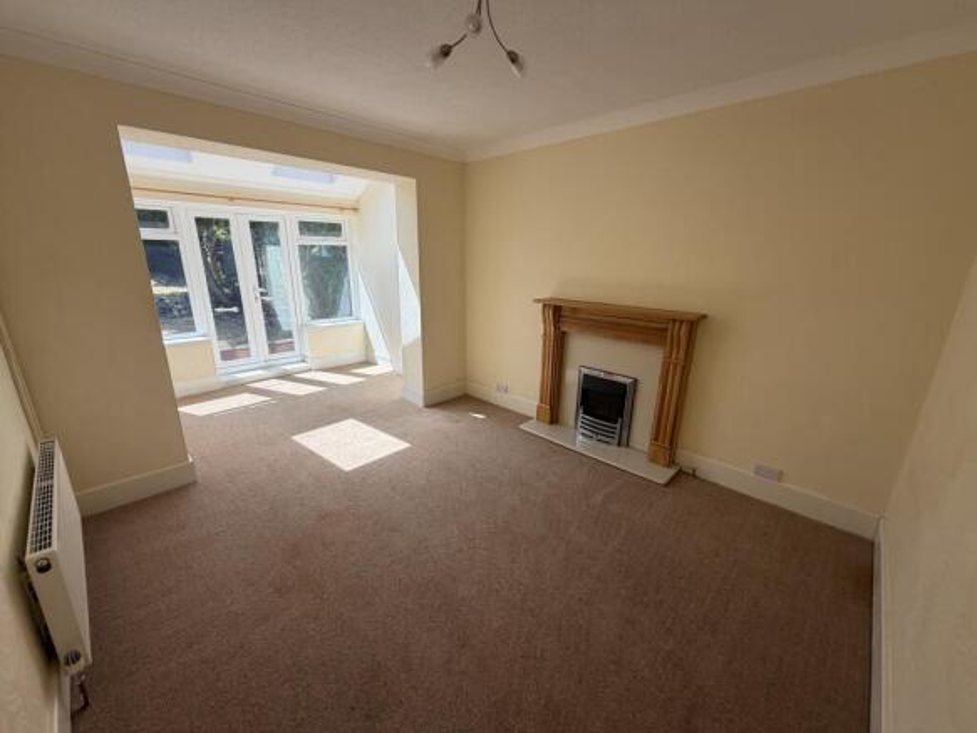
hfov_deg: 102.1
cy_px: 366
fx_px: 395
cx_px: 488
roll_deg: -0.6
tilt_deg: -15.7
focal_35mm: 14
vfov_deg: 85.7
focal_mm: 2.22
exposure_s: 1/207
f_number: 2.2
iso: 40
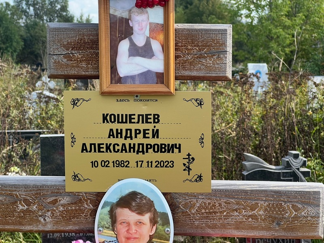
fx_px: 721
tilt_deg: -4.6
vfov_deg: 19.1
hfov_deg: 25.3
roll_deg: +1.1
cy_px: 122
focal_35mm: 77
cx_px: 162
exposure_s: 1/201
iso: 32
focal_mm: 9
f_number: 2.8
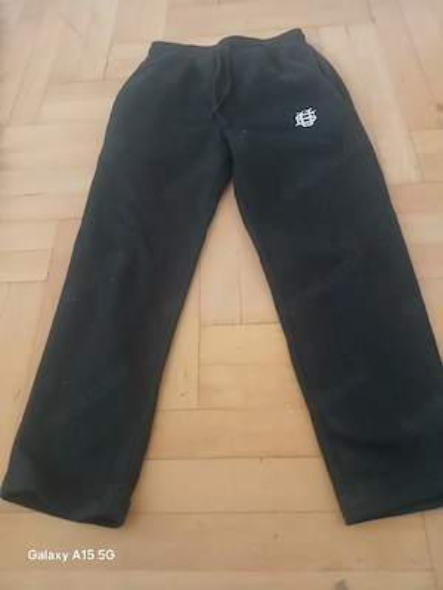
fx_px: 444
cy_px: 295
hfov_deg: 53.1
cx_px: 222
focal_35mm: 26
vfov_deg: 67.3
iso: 800
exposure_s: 1/17
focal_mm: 3.98
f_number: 1.8
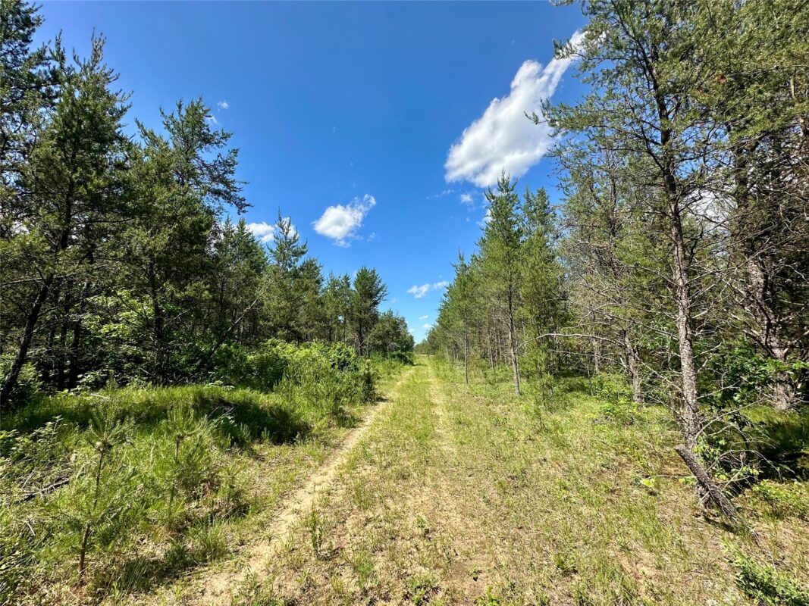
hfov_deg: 102.1
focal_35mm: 14
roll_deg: -0.2
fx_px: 327
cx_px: 404
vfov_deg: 85.7
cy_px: 303
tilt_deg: +8.3
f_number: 2.2
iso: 40
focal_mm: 2.22
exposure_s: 1/1247
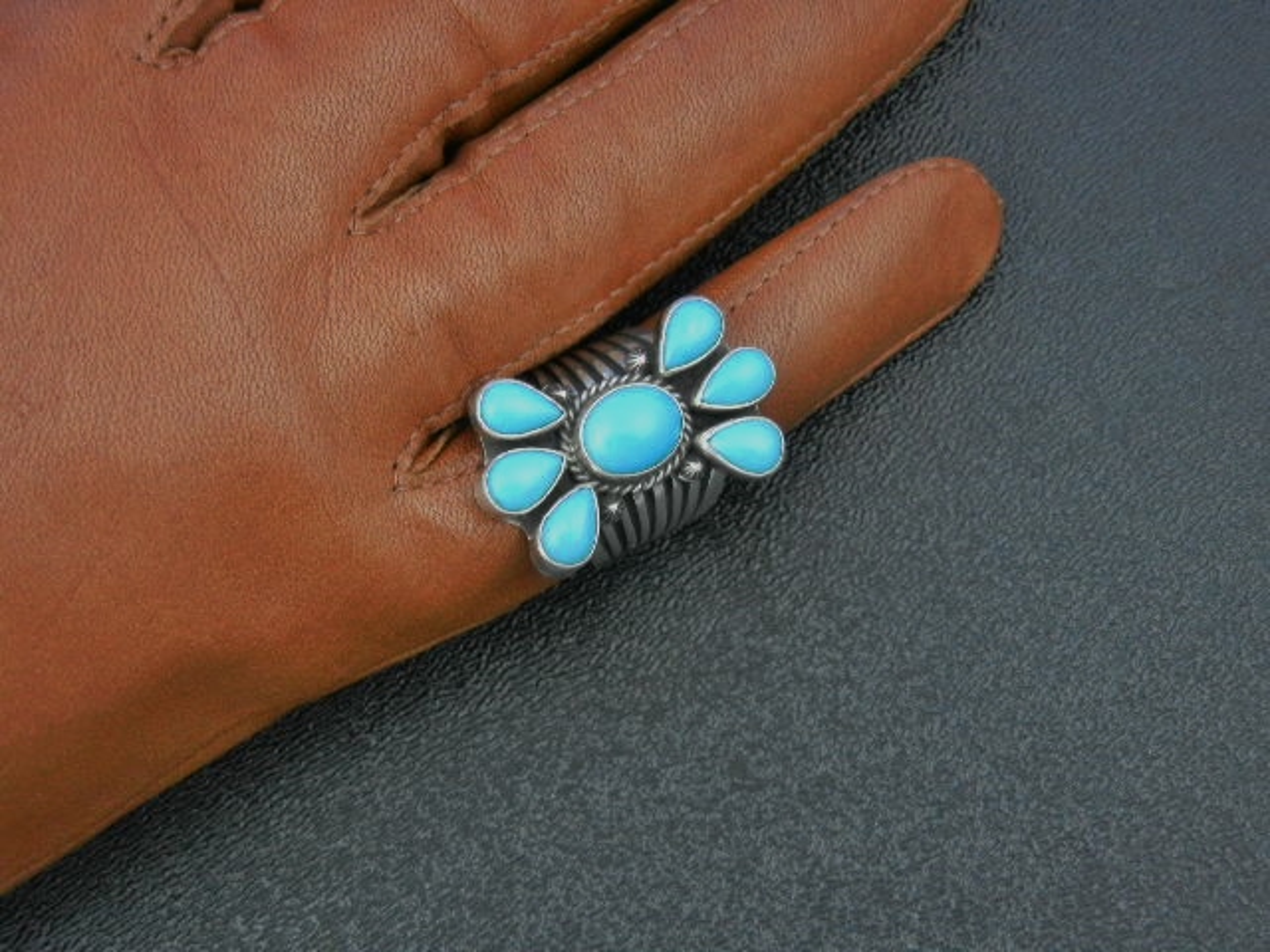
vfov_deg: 21.6
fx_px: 2495
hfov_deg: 28.6
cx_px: 635
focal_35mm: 68
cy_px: 476
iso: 200
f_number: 4.1
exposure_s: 1/3.1
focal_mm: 12.2
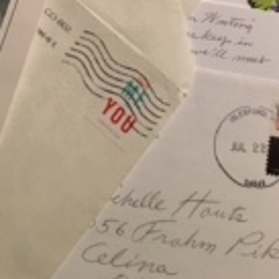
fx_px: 766
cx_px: 118
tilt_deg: -73.6
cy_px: -169
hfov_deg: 20.6
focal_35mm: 84
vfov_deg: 17.9
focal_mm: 4.15
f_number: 2.2
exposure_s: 1/30
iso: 100
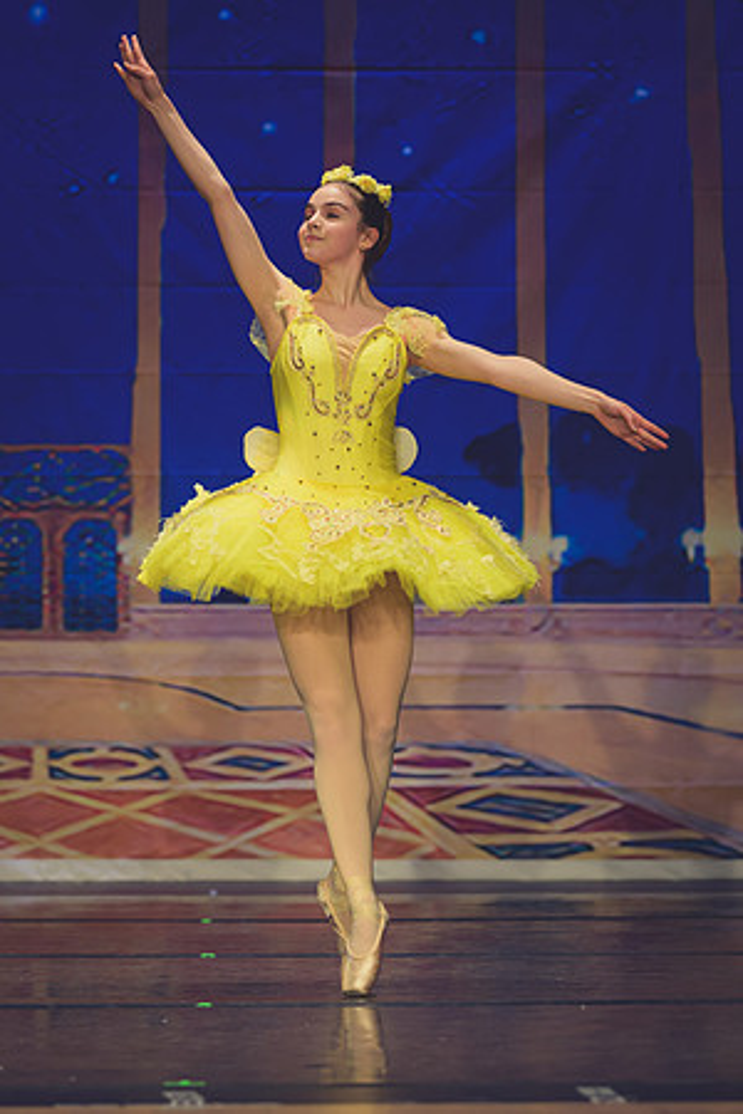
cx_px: 166
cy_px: 558
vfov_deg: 14.4
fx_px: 4427
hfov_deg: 9.6
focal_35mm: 143
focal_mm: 95
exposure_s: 1/320
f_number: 2.8
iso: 640
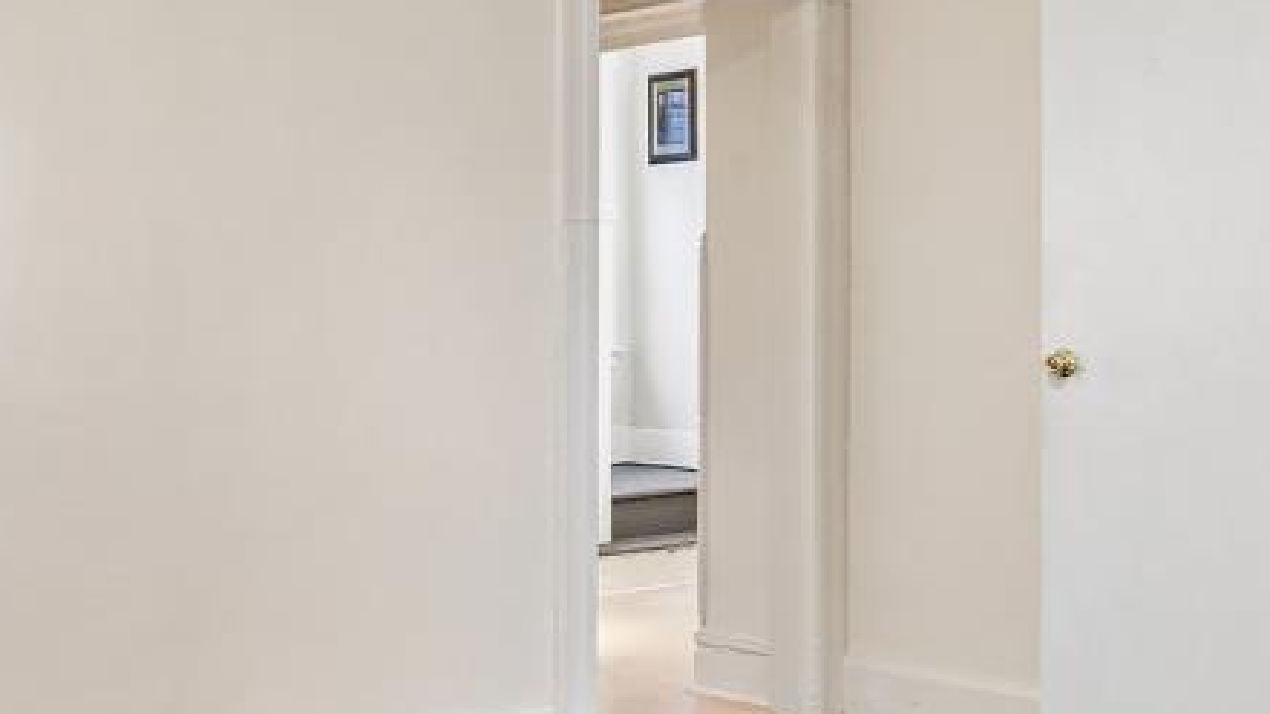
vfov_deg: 21.1
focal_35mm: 57
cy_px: 321
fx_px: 1919
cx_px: 608
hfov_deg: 36.6
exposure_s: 1/20
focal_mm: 16
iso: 250
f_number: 8
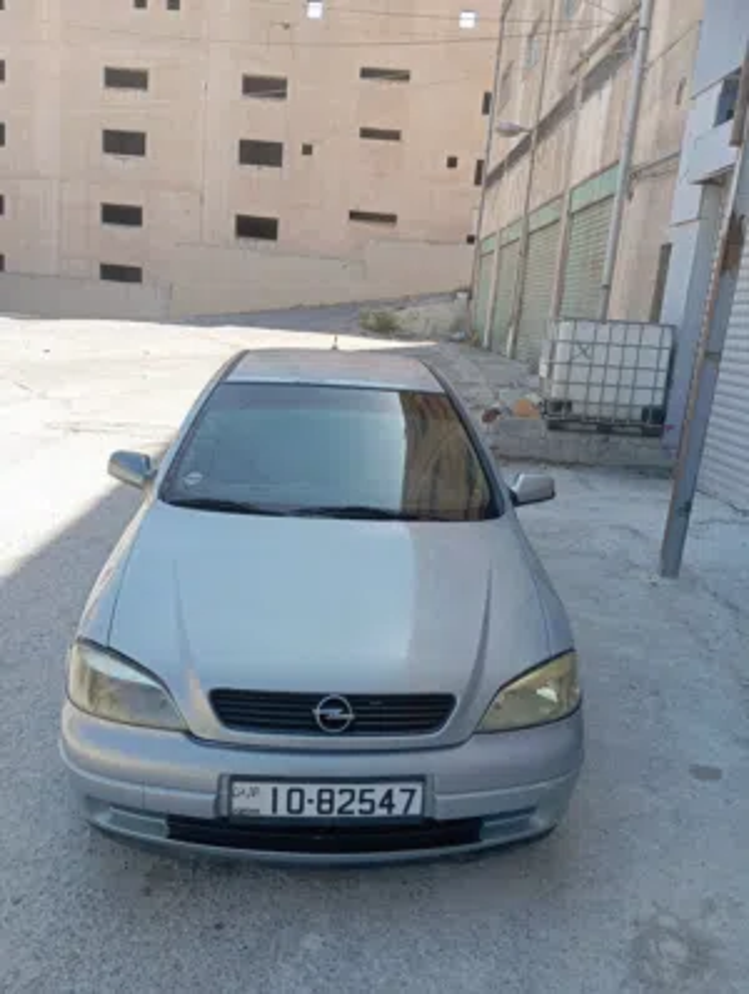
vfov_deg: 63.4
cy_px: 497
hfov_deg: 49.9
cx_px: 374
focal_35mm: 28
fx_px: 805
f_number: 1.8
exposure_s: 1/272
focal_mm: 4.22
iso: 57
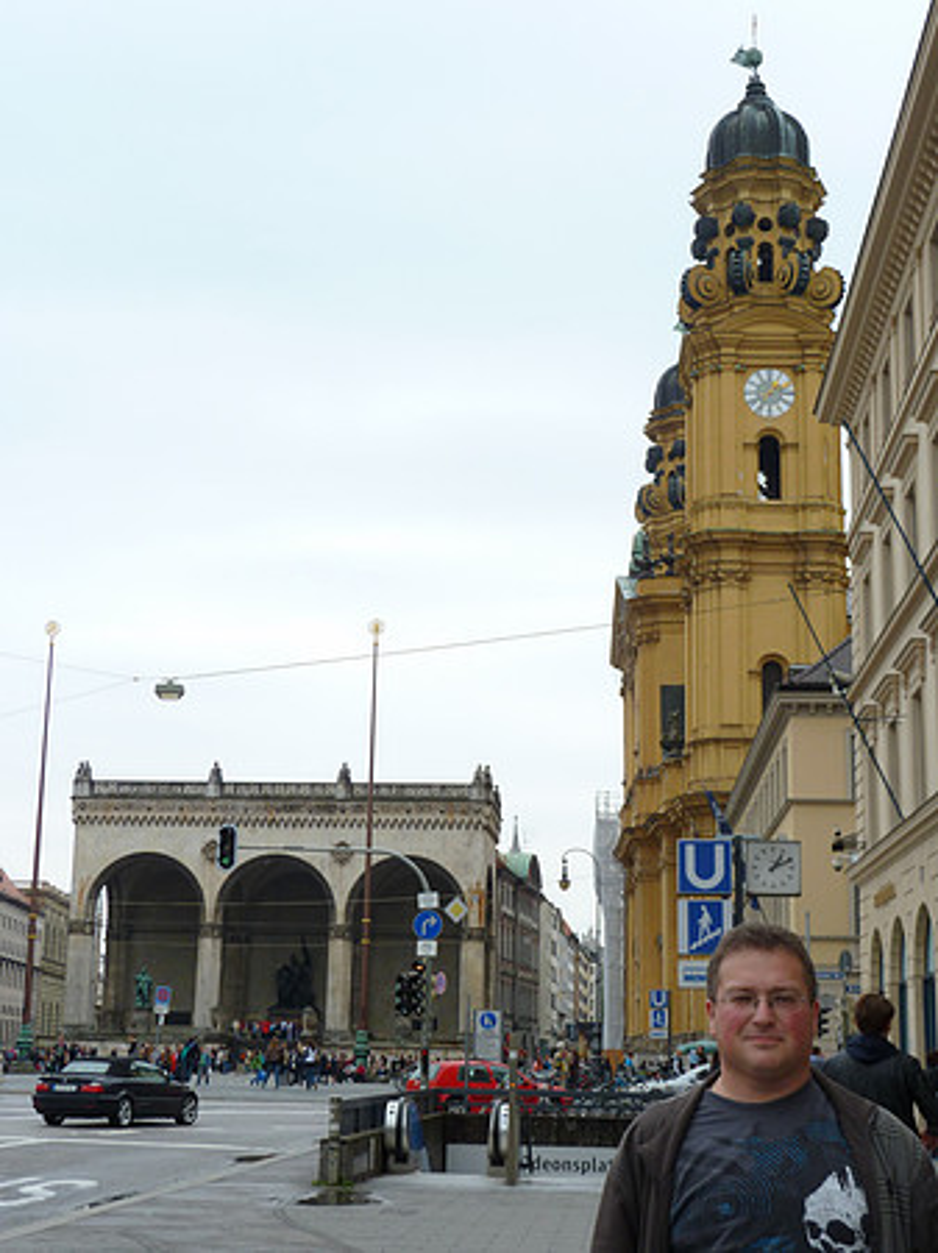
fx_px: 1881
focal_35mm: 52
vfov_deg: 36.8
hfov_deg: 28.0
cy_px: 626
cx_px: 469
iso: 80
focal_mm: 8.5
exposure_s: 1/400
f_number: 3.8
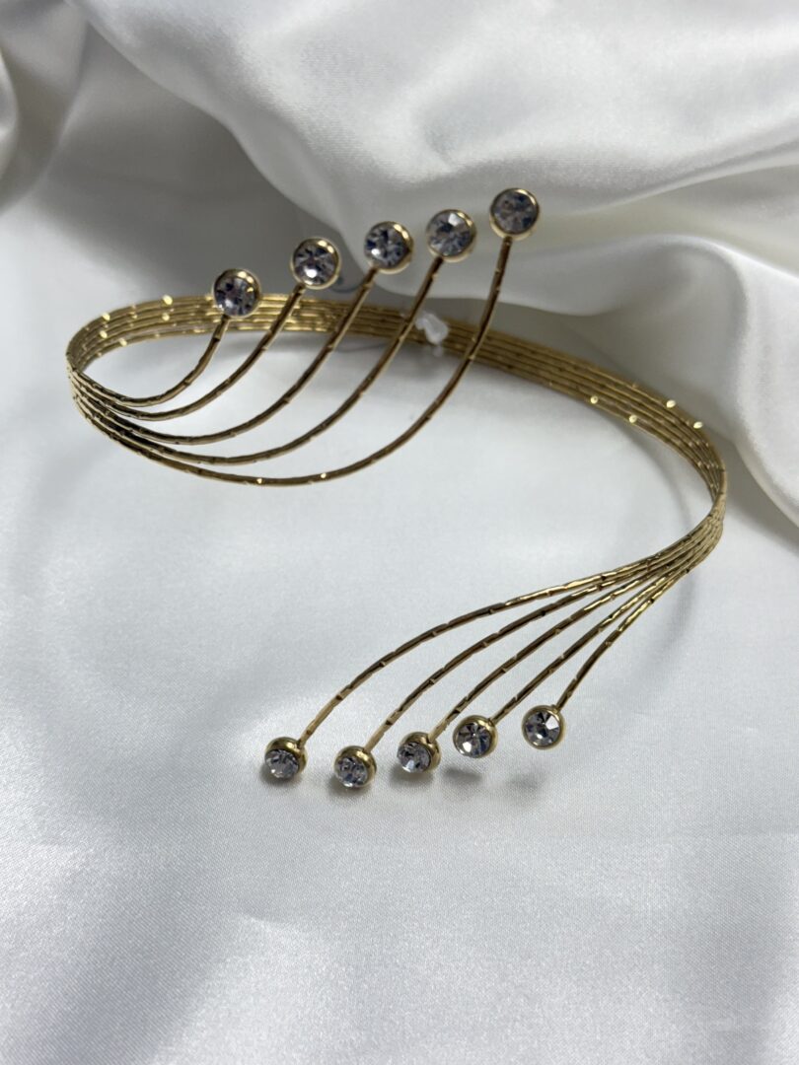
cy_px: 532
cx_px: 400
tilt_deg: -46.3
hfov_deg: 30.3
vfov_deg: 39.7
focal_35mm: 48
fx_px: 1477
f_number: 1.78
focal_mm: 6.76
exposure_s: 1/100
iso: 80
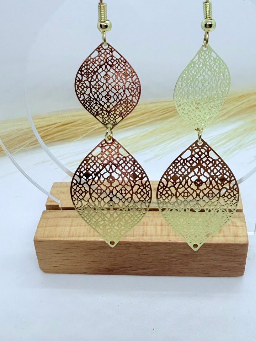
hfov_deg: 35.8
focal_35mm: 40
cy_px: 137
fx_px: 394
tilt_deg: -31.5
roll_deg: -0.4
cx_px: 160
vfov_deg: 46.5
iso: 40
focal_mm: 2.22
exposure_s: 1/121
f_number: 2.2
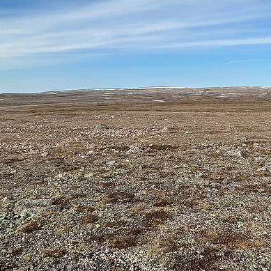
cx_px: 162
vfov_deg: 46.6
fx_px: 310
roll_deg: +0.0
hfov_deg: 47.0
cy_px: 95
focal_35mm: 35
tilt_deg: -0.2
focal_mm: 2.22
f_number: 2.2
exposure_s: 1/2092
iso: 50
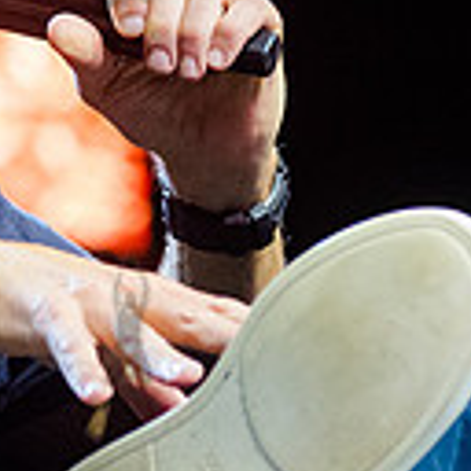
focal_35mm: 648
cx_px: -46
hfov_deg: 2.7
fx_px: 9975
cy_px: -131
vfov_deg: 2.7
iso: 5000
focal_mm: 145
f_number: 4.5
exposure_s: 1/1000
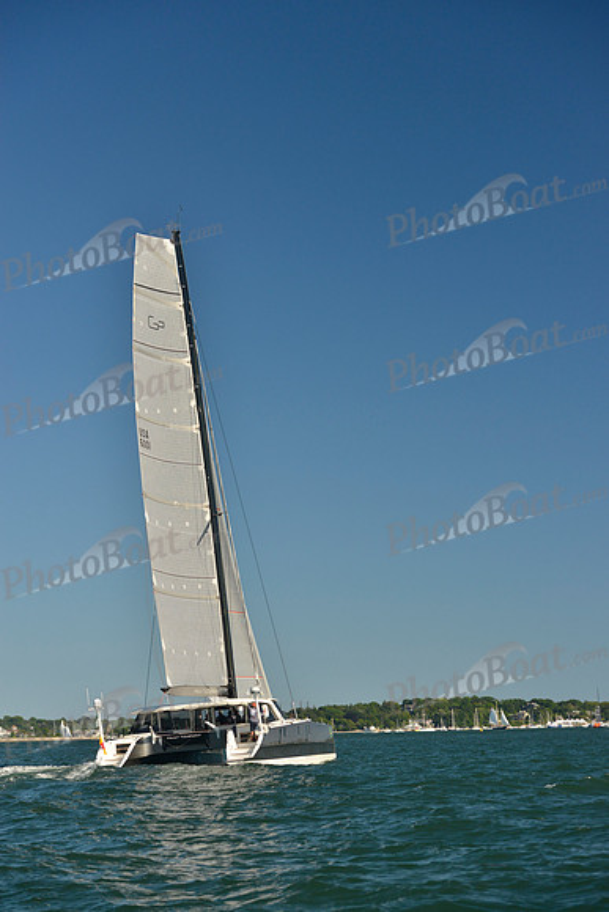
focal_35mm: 70
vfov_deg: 28.8
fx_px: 1775
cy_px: 456
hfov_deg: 19.5
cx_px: 304
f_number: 6.3
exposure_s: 1/1250
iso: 400
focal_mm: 70
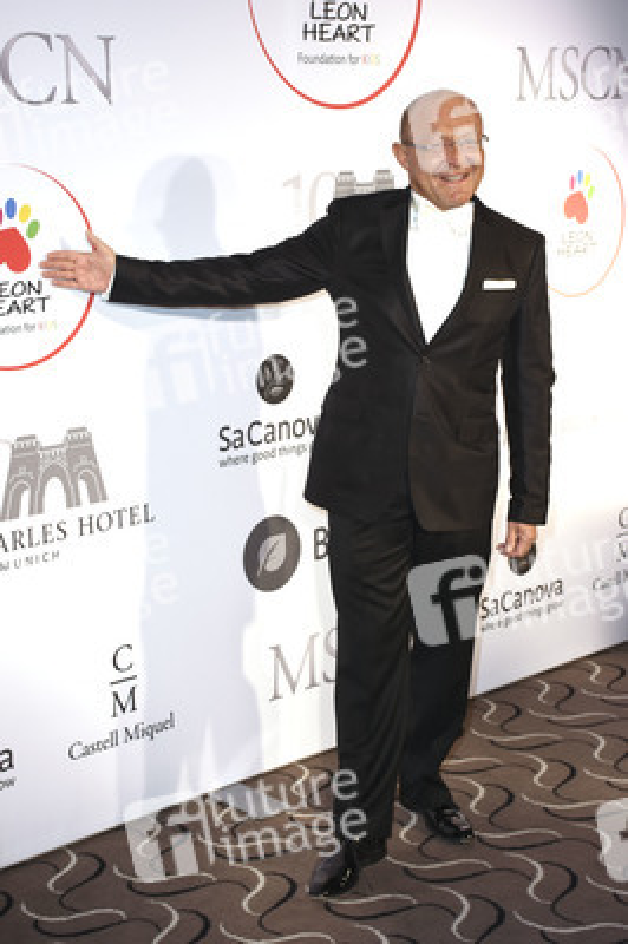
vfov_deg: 37.9
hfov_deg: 25.7
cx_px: 314
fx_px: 1376
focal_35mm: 52
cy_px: 472
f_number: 6.3
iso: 640
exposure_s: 1/160
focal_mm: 35
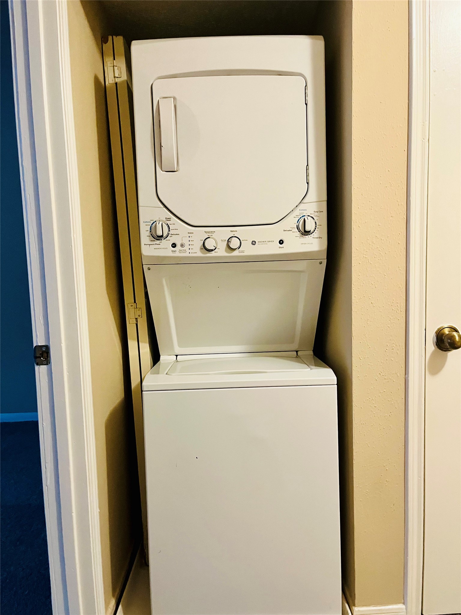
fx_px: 462
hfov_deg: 53.1
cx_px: 230
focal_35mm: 26
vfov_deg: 67.3
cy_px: 308
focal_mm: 5.1
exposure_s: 1/60
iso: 500
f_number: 1.6
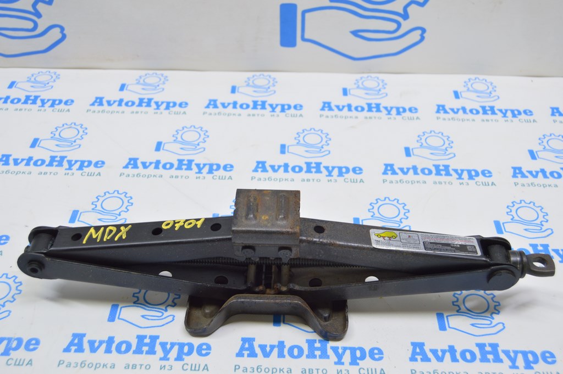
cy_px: 187
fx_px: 609
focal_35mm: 39
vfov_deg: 34.2
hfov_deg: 49.6
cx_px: 282
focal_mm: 26
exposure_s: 1/20
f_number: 5.6
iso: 400
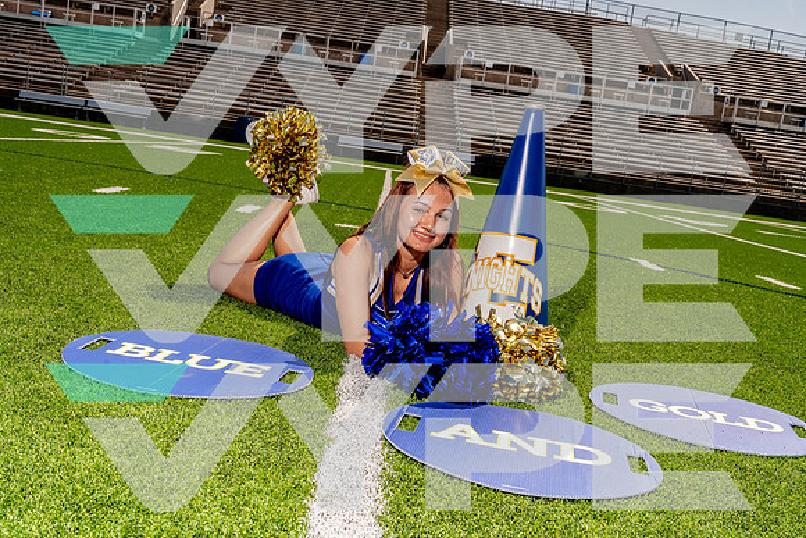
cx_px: 403
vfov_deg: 31.9
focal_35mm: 42
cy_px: 269
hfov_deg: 46.4
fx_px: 941
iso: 100
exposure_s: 1/250
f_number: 11
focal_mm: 42
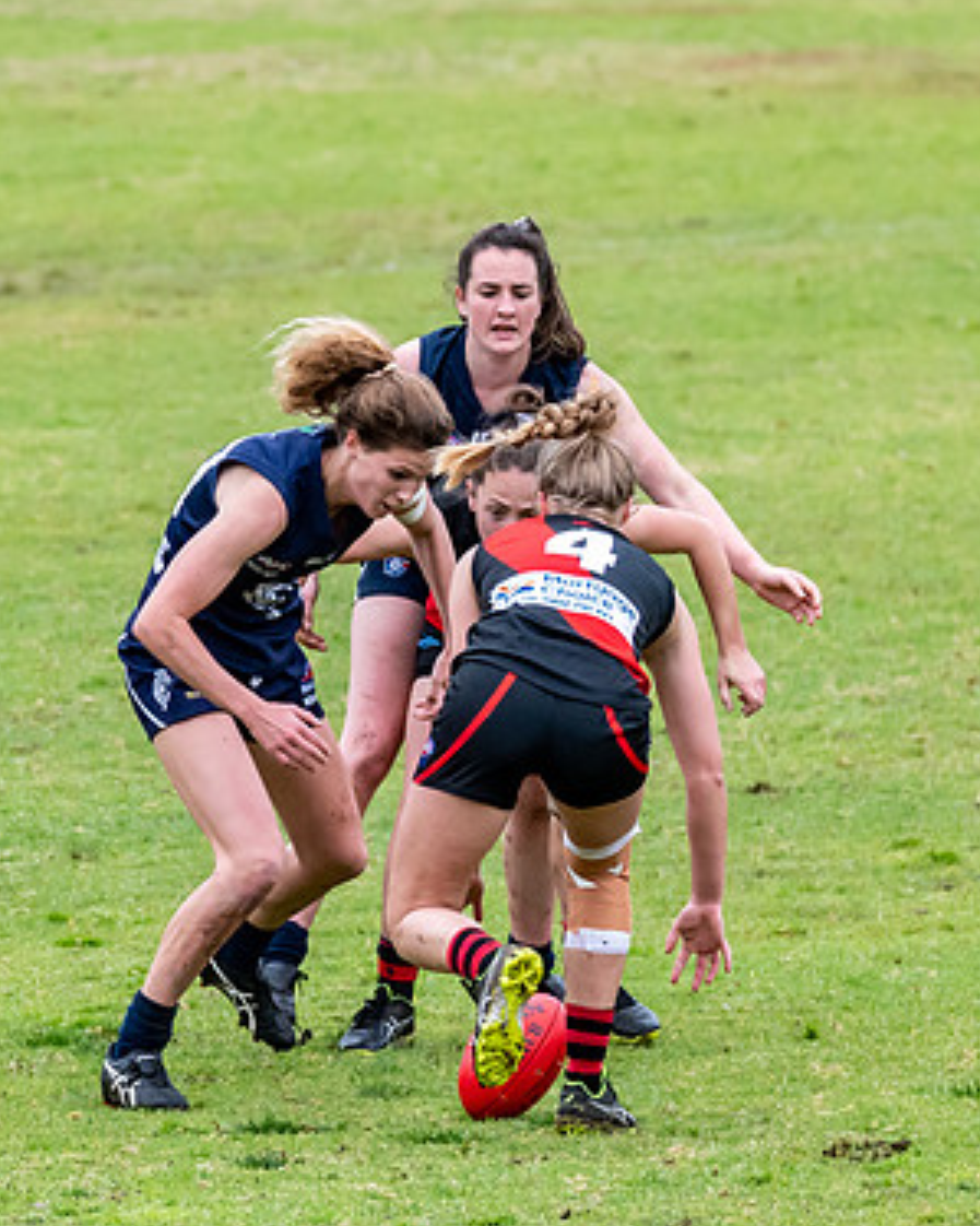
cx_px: 457
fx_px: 31519
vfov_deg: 2.2
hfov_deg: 1.8
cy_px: 591
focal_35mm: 869
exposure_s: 1/1600
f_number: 7.1
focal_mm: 280
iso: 1250
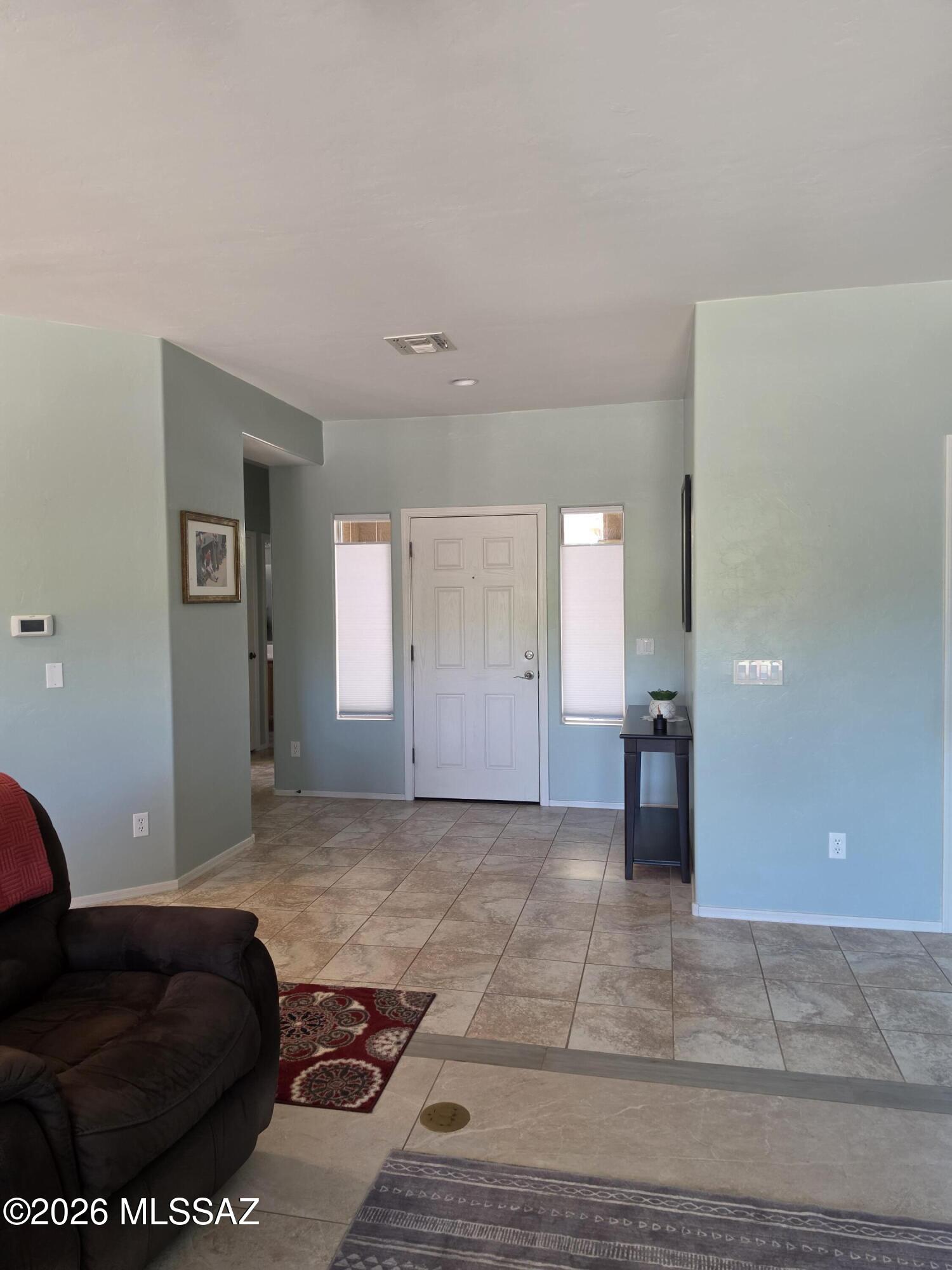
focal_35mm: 23
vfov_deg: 73.9
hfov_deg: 58.9
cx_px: 476
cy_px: 635
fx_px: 843
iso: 250
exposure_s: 1/120
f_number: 1.4
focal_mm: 6.5
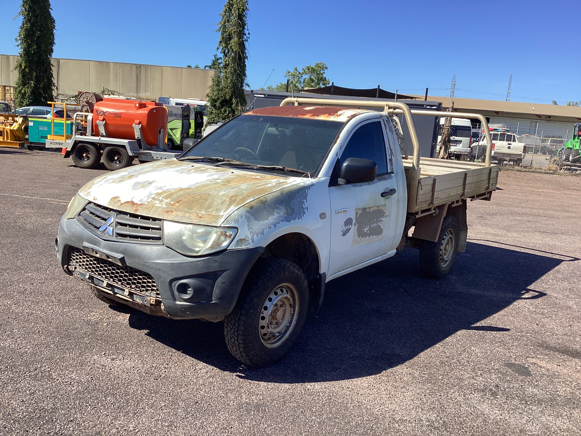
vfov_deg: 45.4
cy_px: 218
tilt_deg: -10.9
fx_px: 520
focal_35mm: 31
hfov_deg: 58.4
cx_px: 290
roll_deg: -2.8
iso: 25
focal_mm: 3.3
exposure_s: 1/947
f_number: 2.4
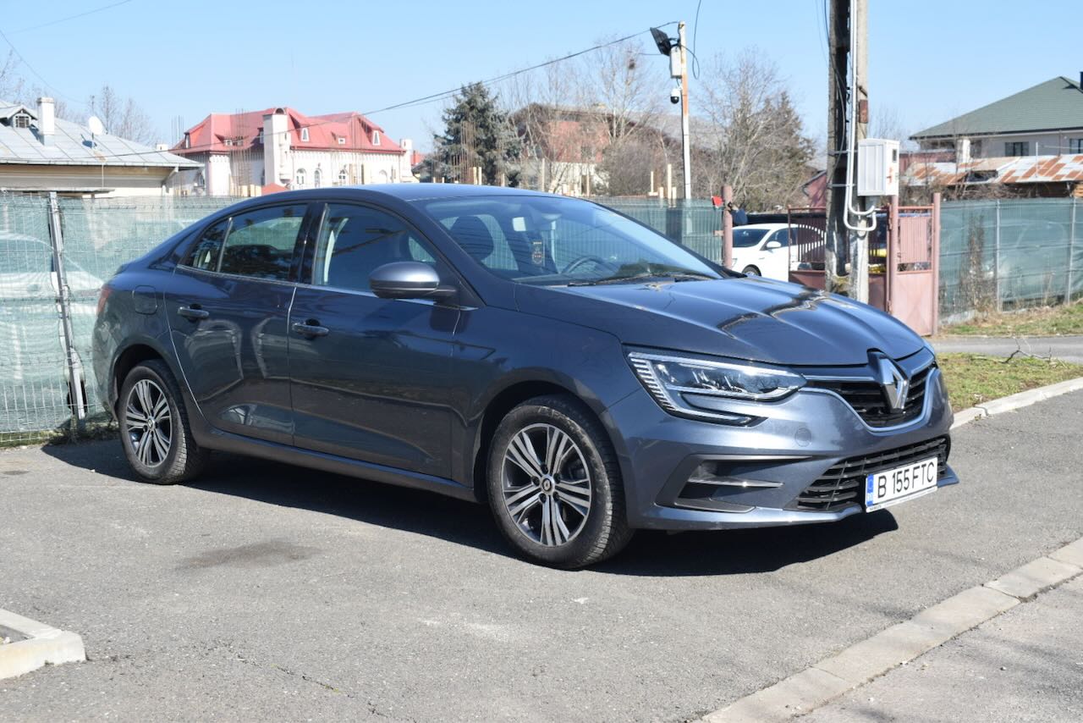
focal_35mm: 44
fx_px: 1309
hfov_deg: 45.0
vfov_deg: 30.9
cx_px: 542
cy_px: 362
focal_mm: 29
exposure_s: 1/320
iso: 200
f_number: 9
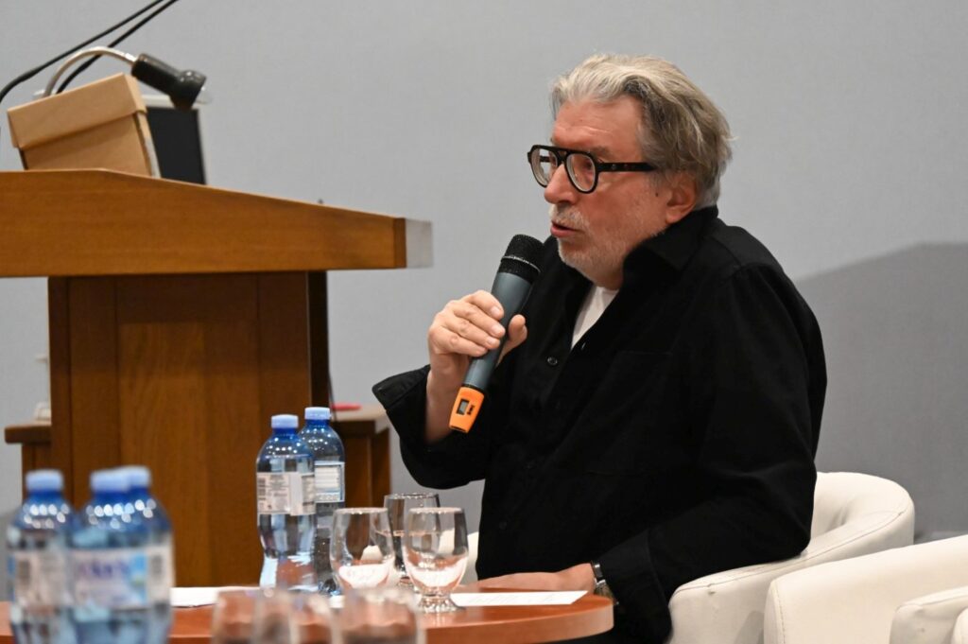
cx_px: 484
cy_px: 322
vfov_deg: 6.9
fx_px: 5373
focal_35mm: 200
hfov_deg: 10.3
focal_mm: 200
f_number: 6.3
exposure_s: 1/500
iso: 16000
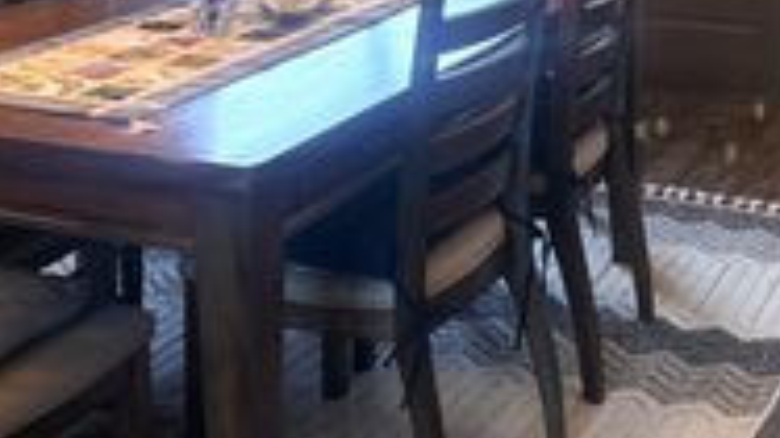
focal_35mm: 70
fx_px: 1447
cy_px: -181
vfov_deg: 16.0
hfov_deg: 30.0
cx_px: 505
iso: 160
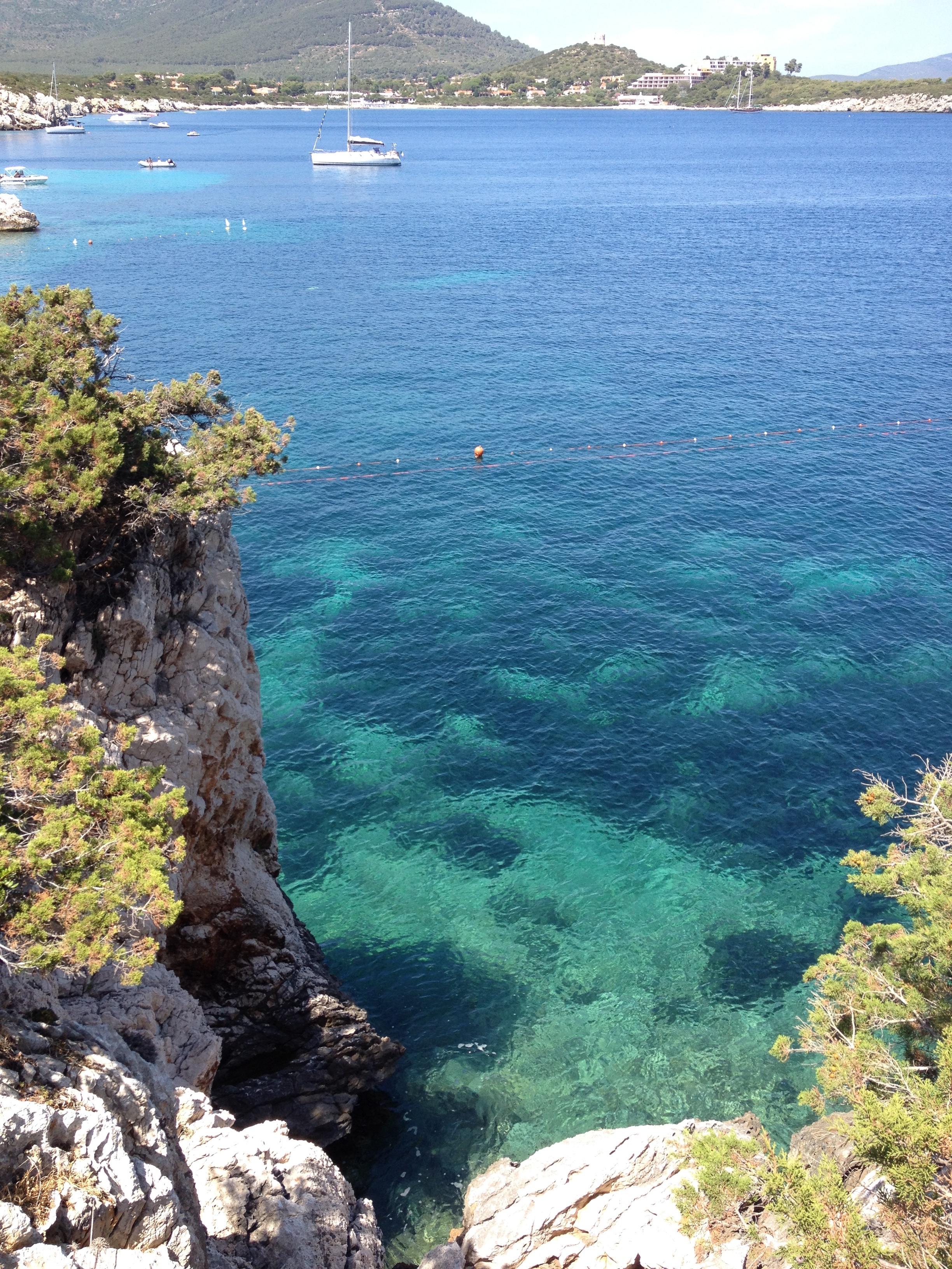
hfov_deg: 40.7
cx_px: 476
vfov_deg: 52.6
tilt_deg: -25.9
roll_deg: +1.1
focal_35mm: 35
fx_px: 1283
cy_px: 634
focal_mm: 4.28
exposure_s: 1/587
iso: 50
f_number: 2.4
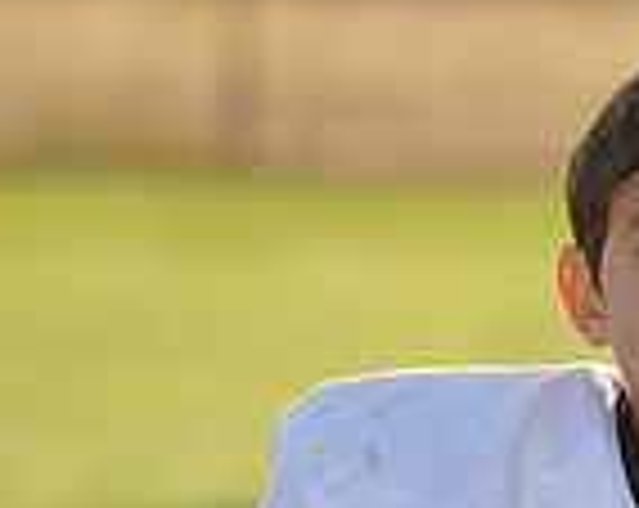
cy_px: 823
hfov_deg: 2.5
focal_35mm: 780
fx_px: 14721
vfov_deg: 2.0
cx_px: 688
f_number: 5.6
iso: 100
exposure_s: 1/250
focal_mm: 203
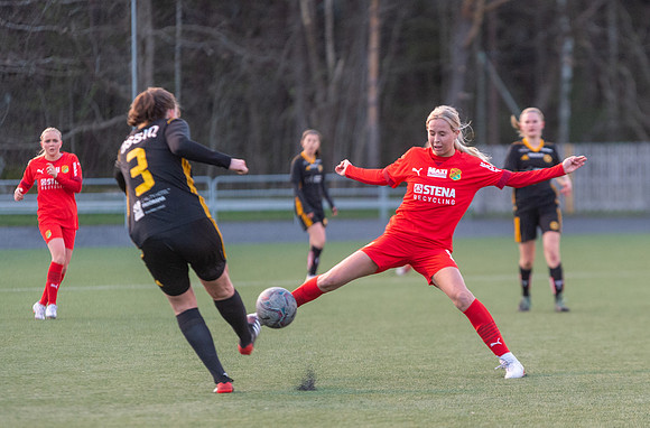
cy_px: 287
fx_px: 4986
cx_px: 432
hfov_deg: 7.5
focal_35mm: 277
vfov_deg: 4.9
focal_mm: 200
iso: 3600
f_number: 3.2
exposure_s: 1/640
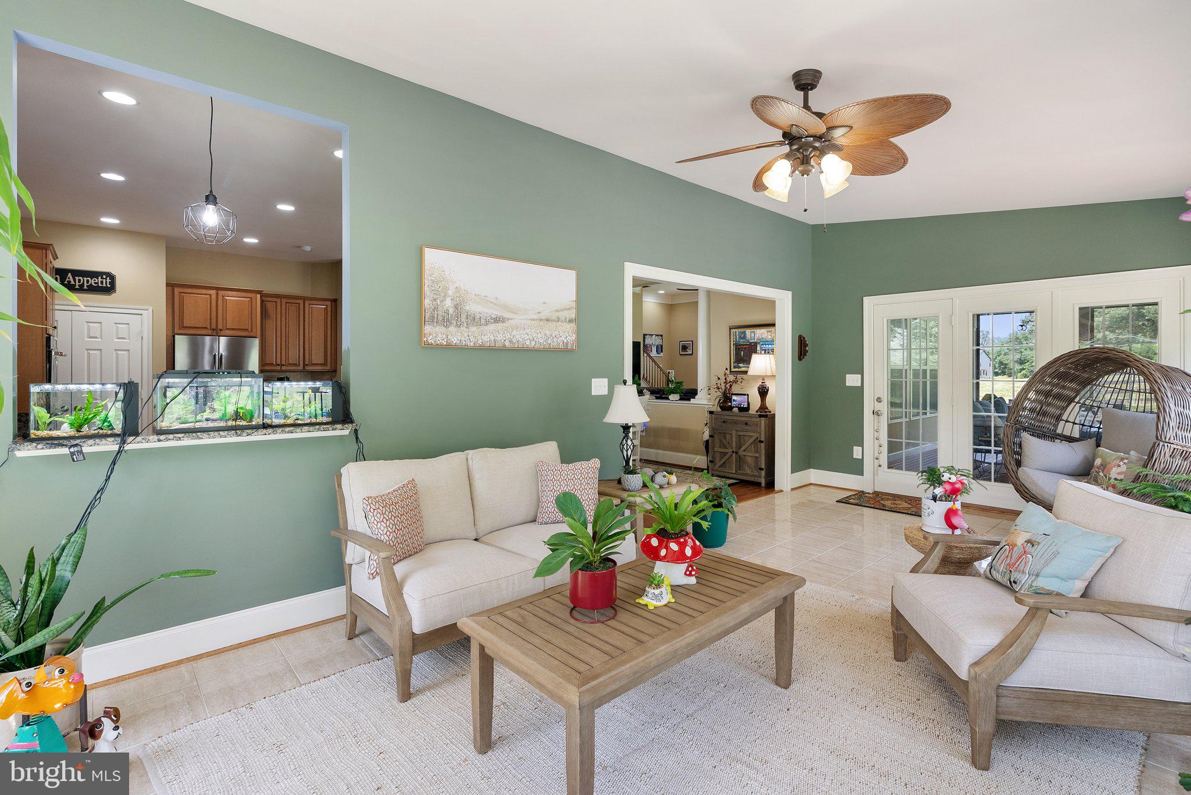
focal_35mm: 16
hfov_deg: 96.7
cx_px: 596
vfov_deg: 73.8
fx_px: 529
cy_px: 398
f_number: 8
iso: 640
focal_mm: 16
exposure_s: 1/10
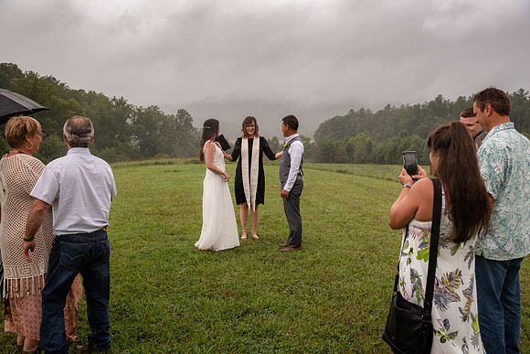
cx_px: 265
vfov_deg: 42.3
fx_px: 456
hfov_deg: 60.3
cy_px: 177
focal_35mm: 31
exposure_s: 1/4000
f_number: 6.3
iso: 1400
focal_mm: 31
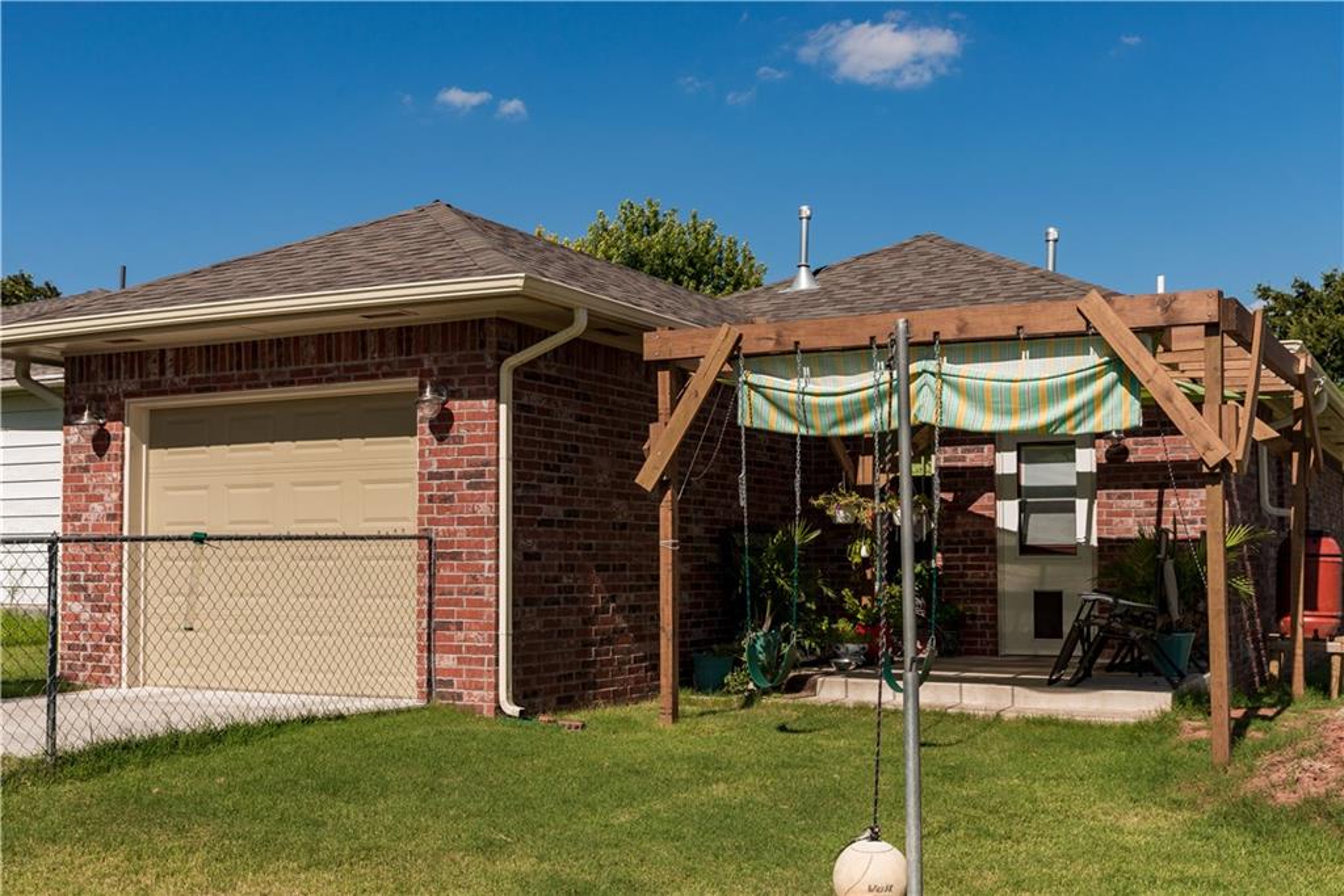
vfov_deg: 35.1
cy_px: 448
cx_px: 672
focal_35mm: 38
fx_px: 1419
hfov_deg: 50.7
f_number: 10
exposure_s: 1/640
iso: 250
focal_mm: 38
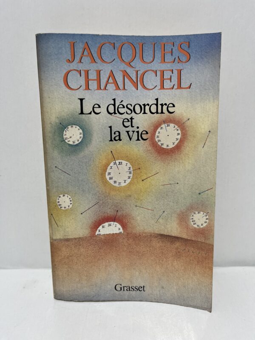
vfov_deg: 67.3
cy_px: 170
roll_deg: +1.3
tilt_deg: -13.6
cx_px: 128
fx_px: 255
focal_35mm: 26
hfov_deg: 53.1
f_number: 1.6
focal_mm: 5.1
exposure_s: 1/100
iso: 125
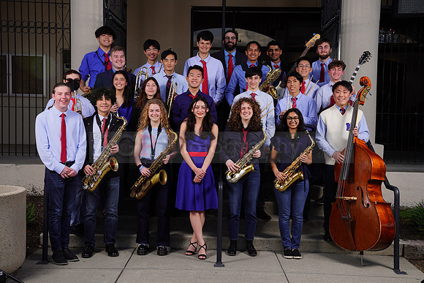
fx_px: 577
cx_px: 212
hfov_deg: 40.3
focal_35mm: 49
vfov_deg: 27.5
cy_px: 142
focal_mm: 49
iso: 100
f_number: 8
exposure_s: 1/200
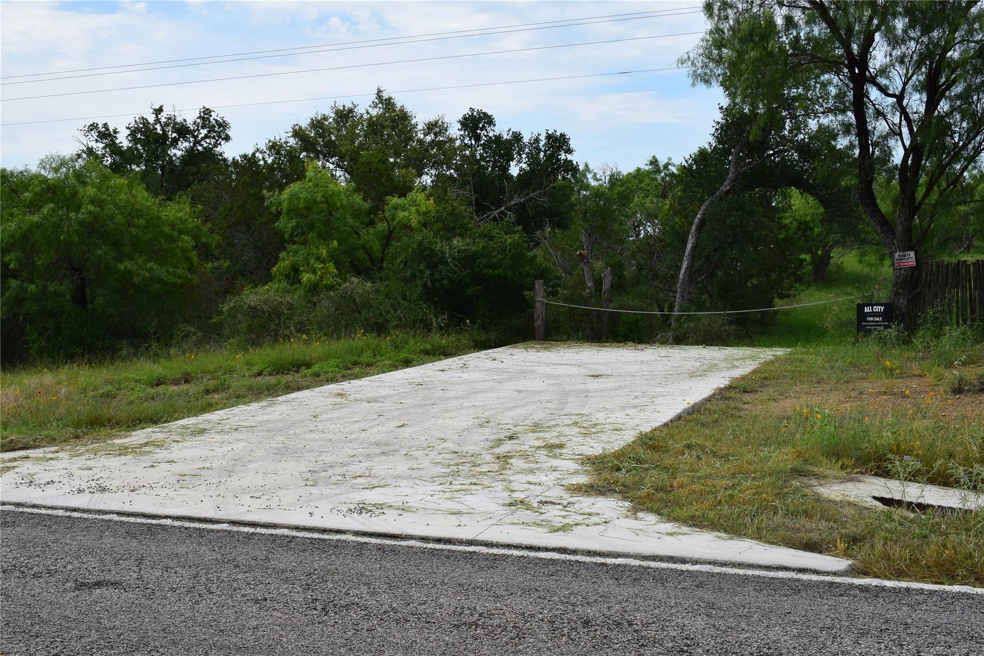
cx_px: 492
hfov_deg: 45.0
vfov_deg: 30.8
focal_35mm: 44
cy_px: 328
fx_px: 1189
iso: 400
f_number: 11
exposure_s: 1/500
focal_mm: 29
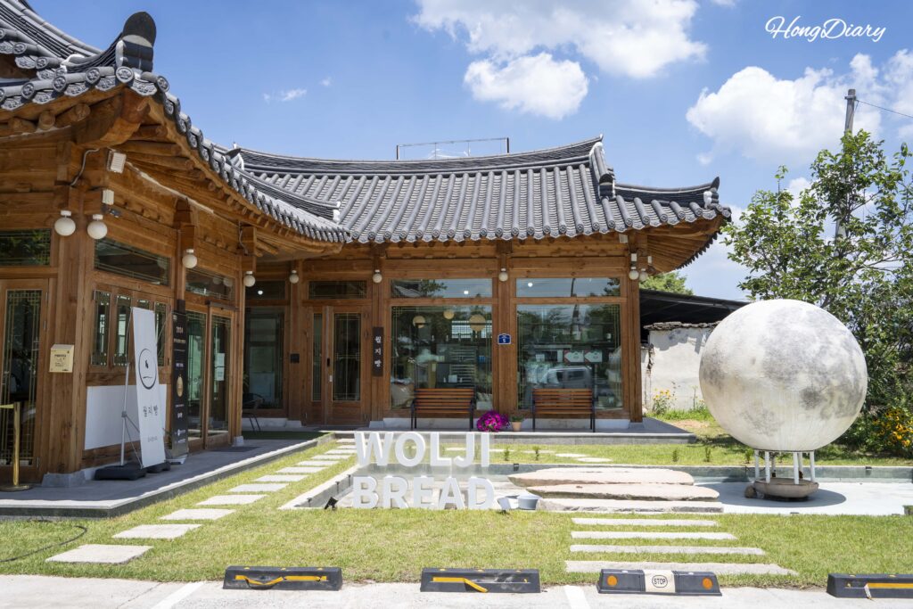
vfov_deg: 43.6
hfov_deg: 61.9
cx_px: 456
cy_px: 304
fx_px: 761
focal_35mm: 30
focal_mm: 30
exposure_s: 1/125
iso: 100
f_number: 9
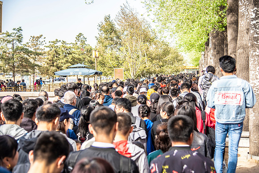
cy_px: 86
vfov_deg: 26.0
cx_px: 130
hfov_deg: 38.2
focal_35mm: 52
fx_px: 374
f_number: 4
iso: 200
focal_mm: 52
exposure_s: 1/500
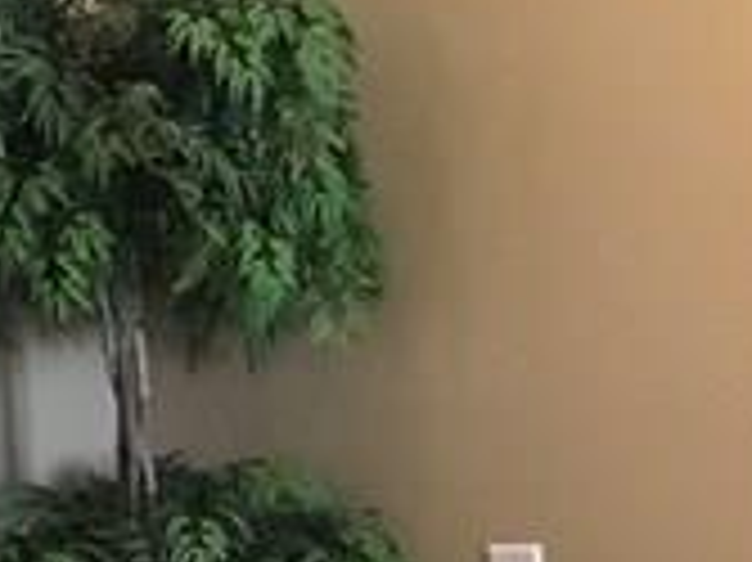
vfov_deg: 8.1
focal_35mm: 178
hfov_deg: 11.1
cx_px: 599
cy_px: 949
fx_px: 3864
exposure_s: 1/15
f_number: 2.2
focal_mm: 4.15
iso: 400
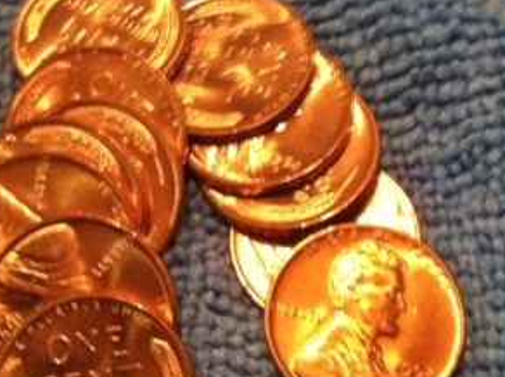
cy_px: 233
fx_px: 1049
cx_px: 244
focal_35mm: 72
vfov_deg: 20.3
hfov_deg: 27.1
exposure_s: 1/15
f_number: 2.8
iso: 1000
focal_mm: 3.85
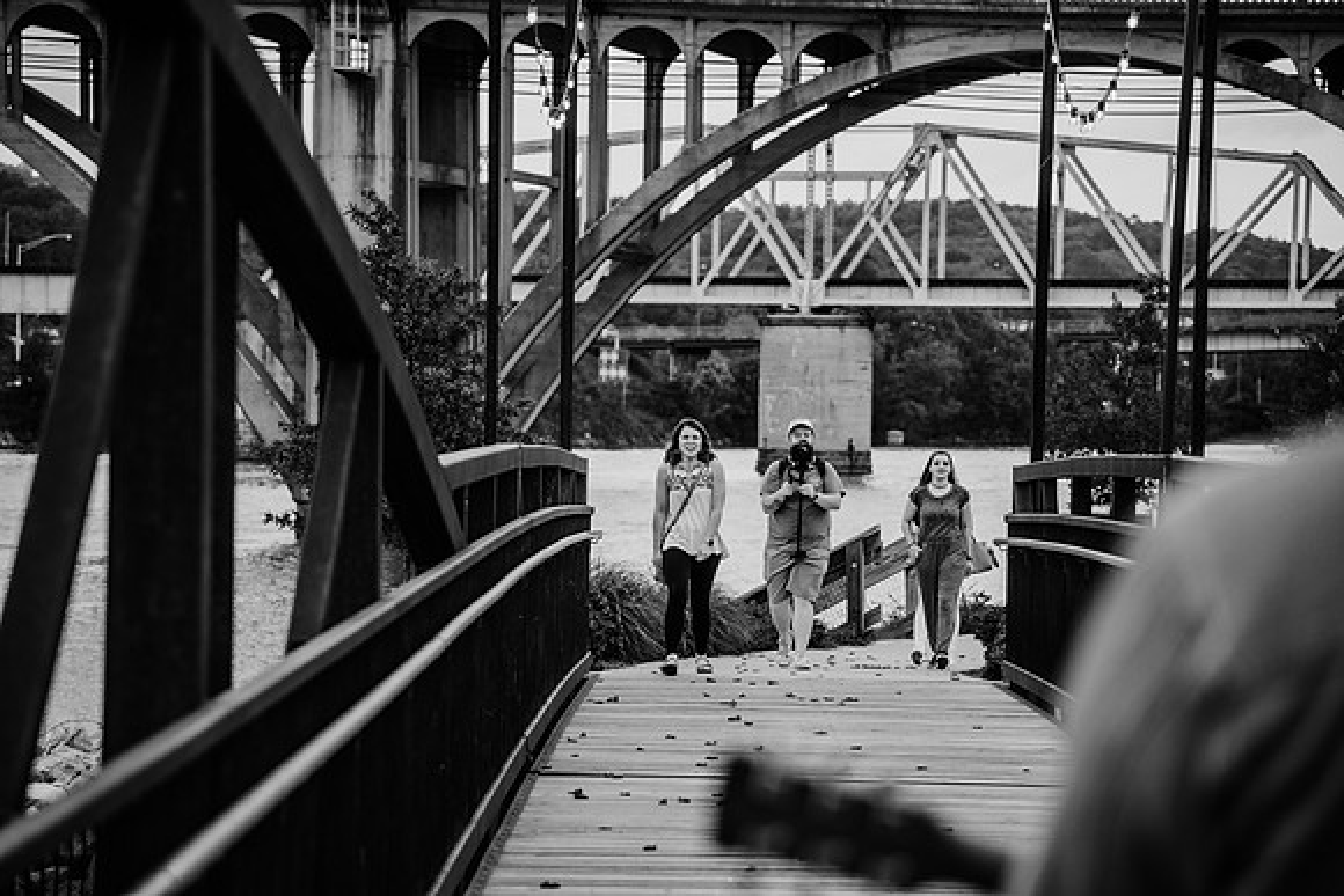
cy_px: 448
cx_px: 672
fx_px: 4481
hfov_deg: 17.1
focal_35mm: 120
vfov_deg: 11.4
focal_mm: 120
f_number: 4
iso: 400
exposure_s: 1/640
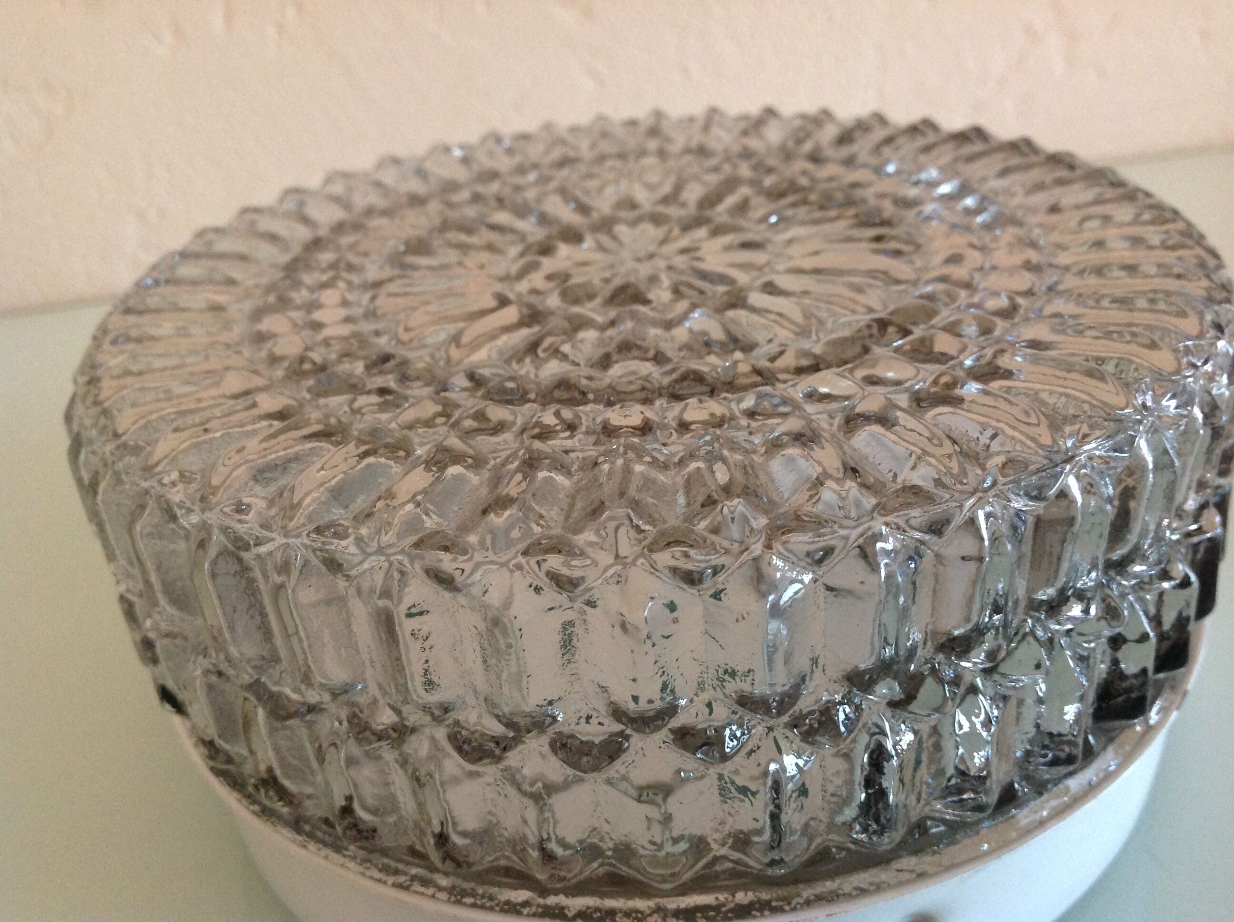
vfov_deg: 40.6
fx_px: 1246
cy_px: 461
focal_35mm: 35
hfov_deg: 52.7
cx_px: 617
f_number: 2.4
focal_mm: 4.28
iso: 250
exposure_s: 1/15
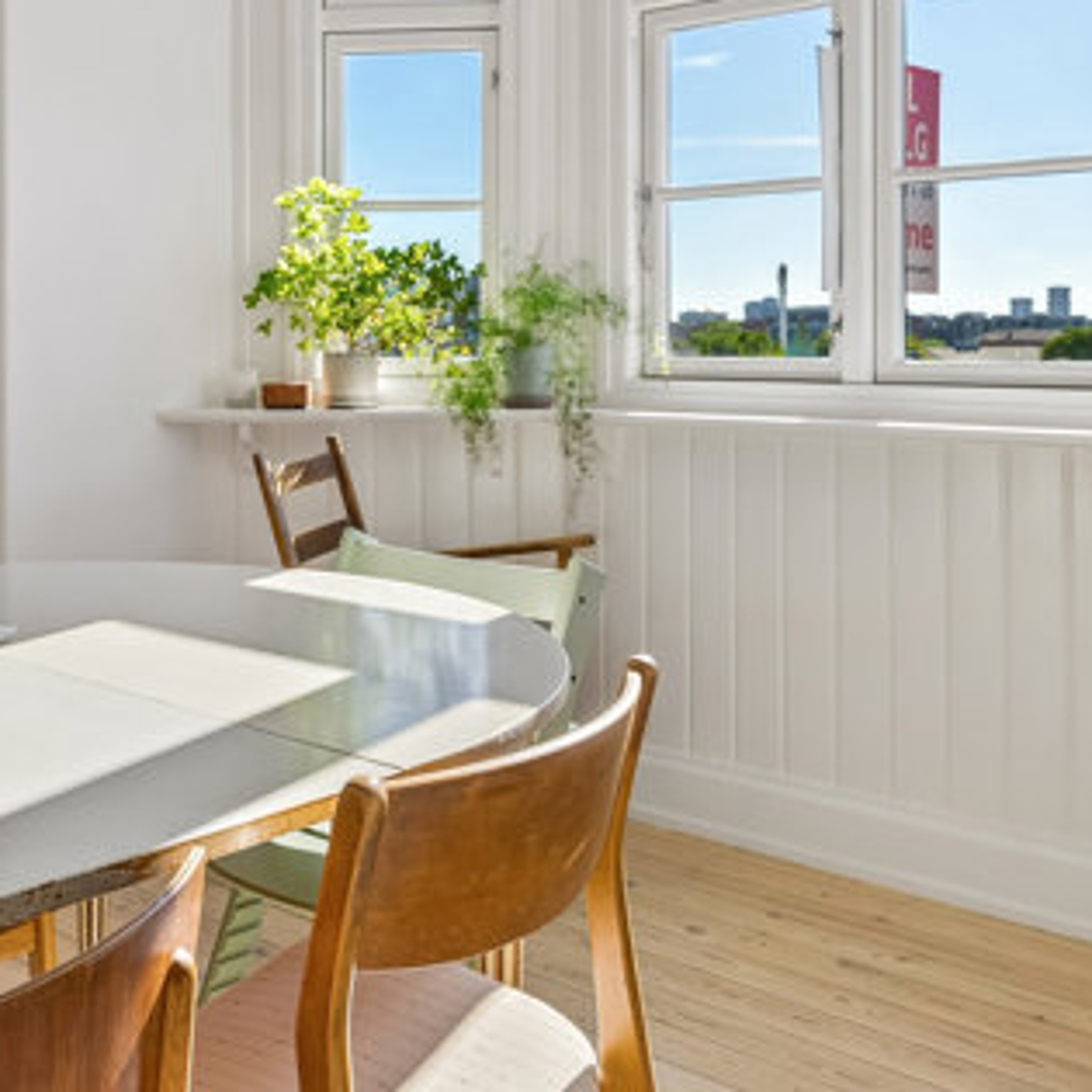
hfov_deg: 40.5
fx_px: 1463
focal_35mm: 41
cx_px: 378
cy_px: 324
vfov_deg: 40.2
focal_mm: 19
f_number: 5.6
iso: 500
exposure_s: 1/640
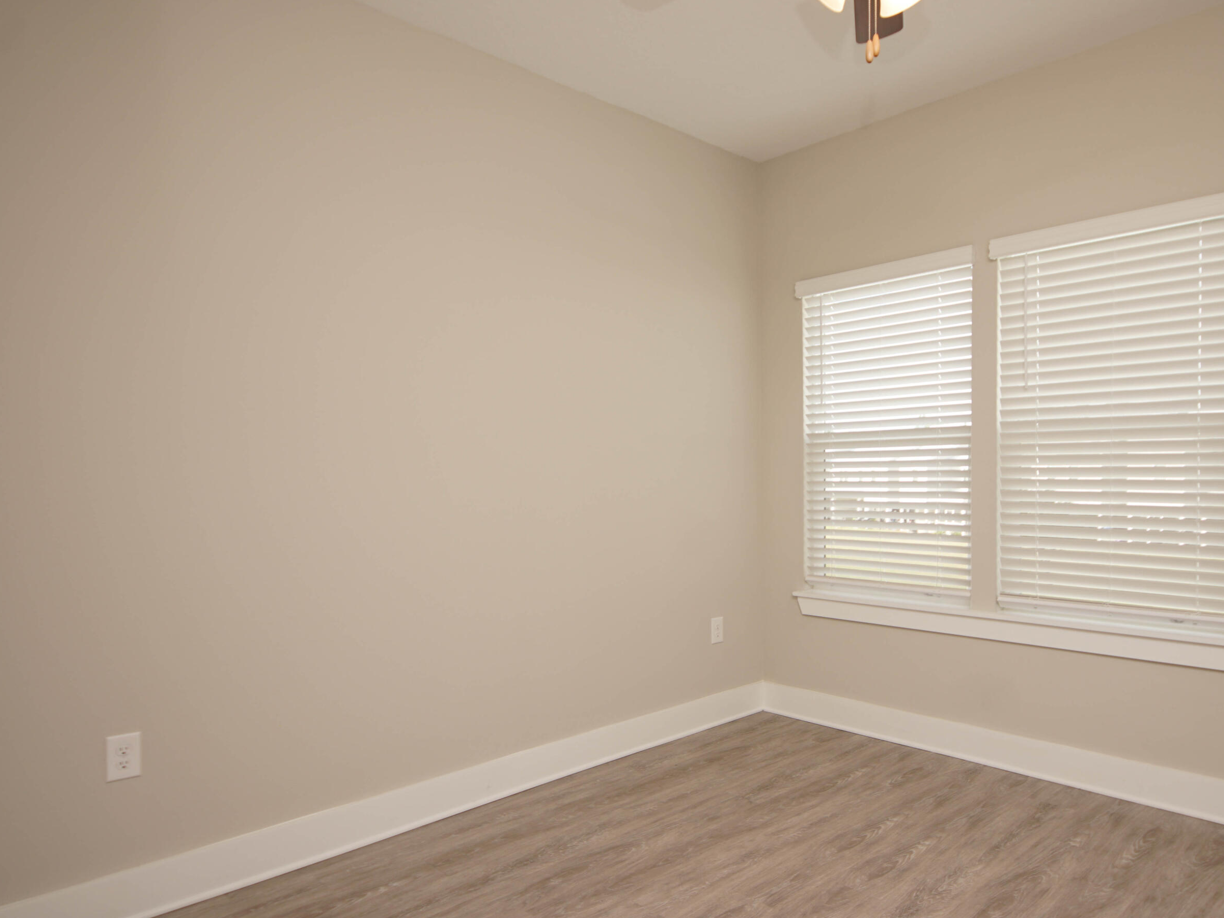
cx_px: 751
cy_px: 518
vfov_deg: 60.9
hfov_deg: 75.3
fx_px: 778
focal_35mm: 22
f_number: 4
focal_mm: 12
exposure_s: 1/60
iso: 100
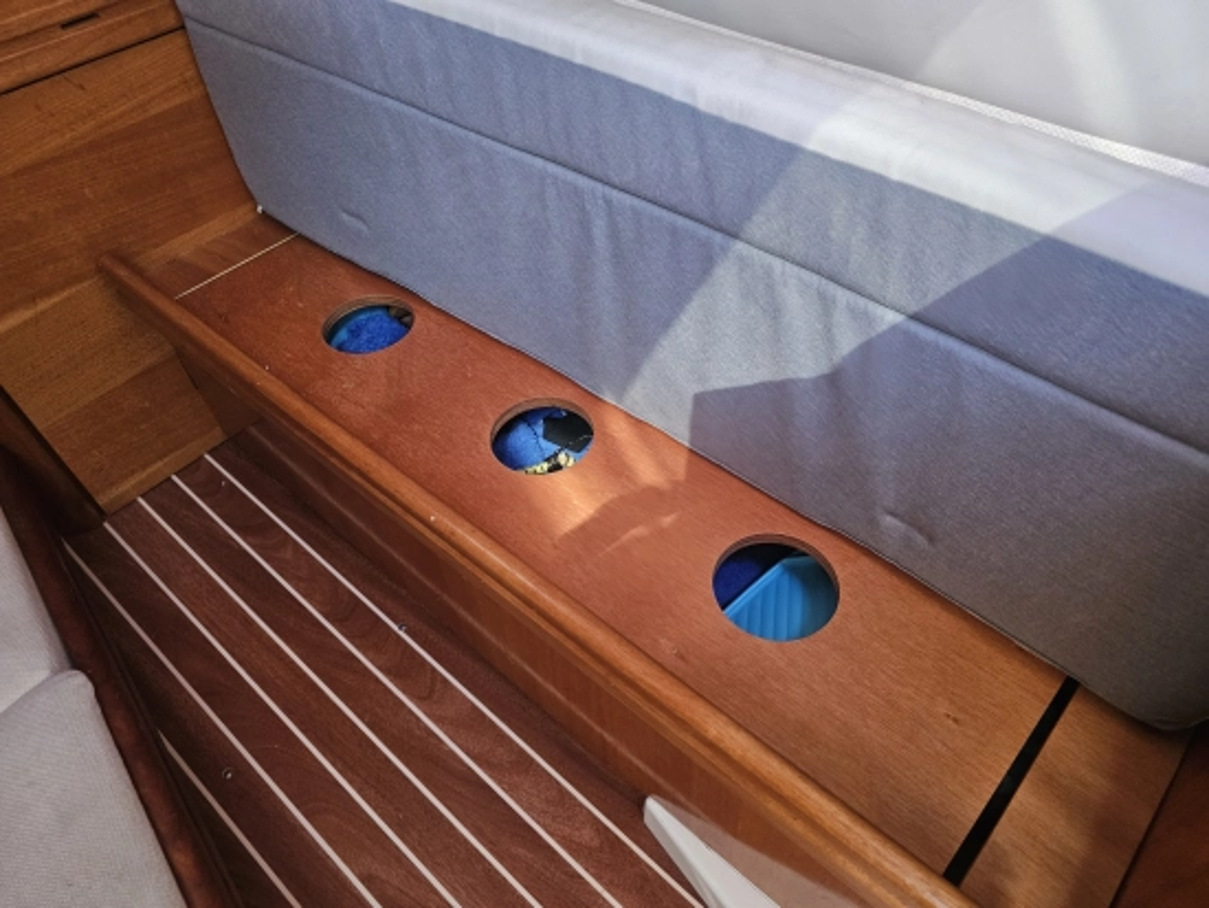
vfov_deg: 58.9
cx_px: 604
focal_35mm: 23
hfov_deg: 73.9
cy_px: 454
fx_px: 804
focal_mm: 6.3
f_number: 1.7
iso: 800
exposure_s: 1/50
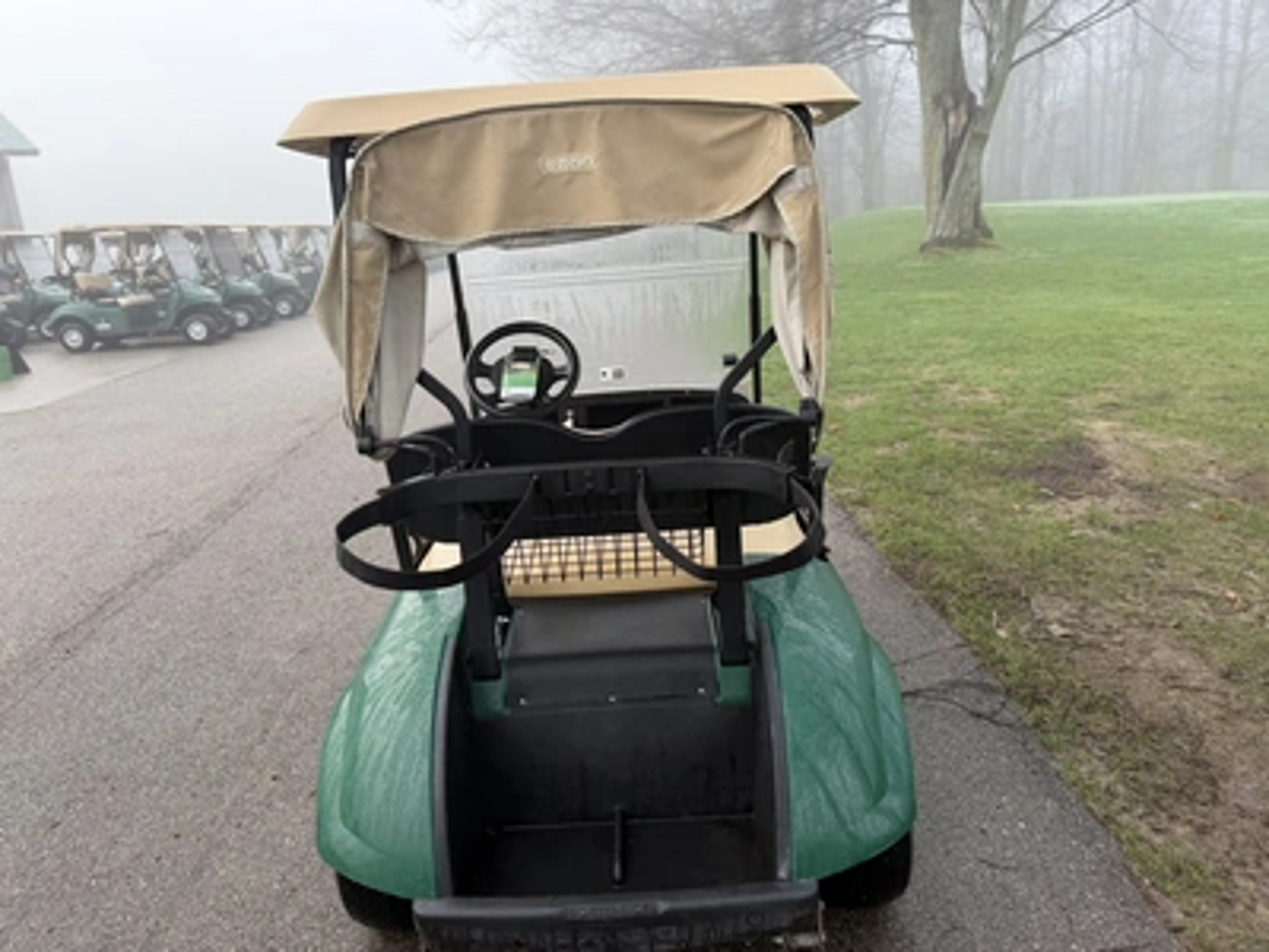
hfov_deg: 71.6
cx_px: 634
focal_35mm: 24
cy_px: 476
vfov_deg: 56.8
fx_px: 880
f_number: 1.78
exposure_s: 1/126
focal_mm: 6.76
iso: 80
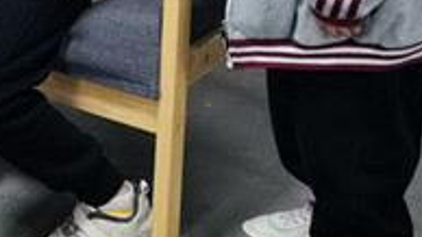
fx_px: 1454
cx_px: -132
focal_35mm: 130
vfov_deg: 8.9
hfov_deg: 15.7
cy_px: -203
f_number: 1.6
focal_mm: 5.56
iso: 320
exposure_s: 1/40
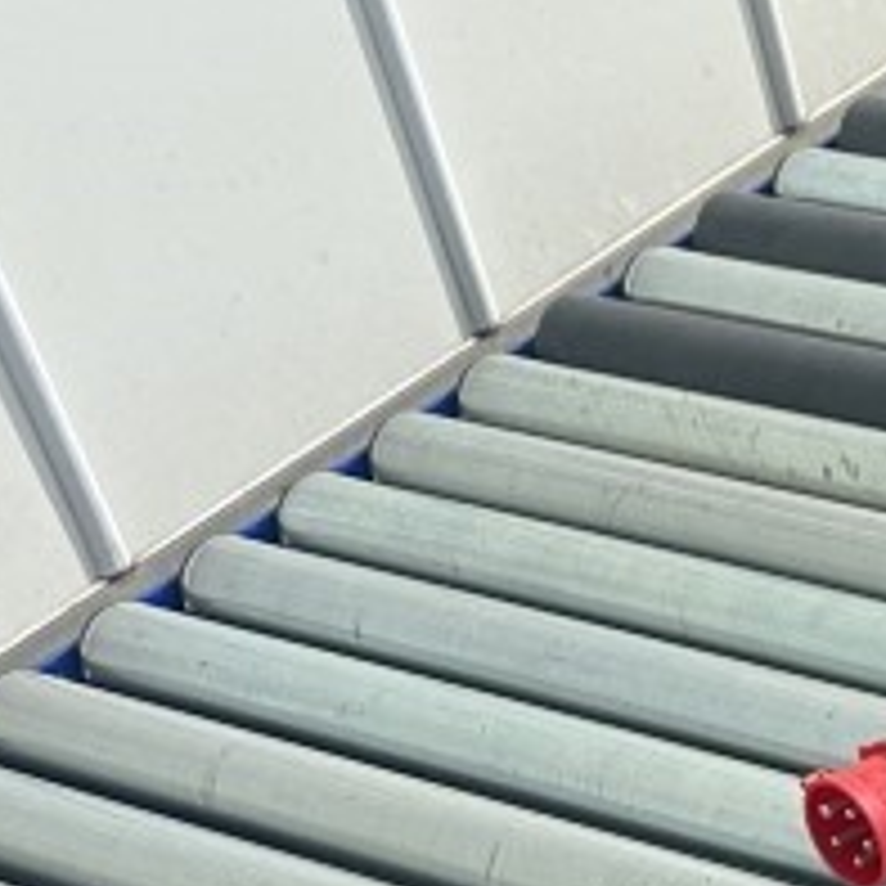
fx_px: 3185
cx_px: 1624
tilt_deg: -45.0
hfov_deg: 14.0
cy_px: 1345
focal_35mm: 110
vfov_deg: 14.7
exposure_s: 1/2882
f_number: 1.78
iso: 80
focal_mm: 6.86
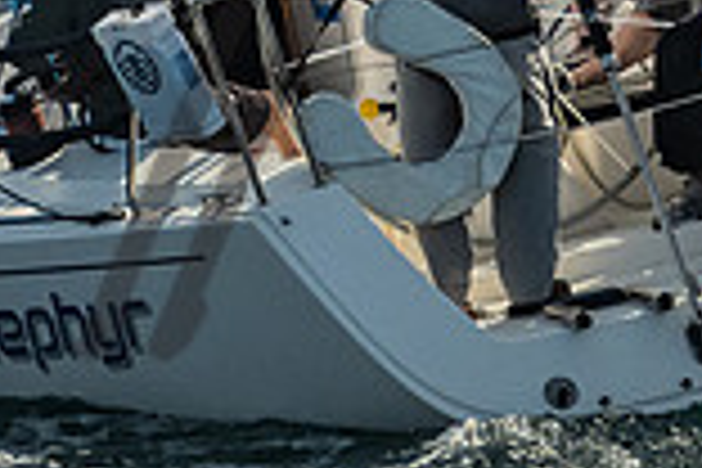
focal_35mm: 1381
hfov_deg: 1.5
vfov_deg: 1.0
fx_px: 26927
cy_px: -532
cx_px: 14
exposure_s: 1/1600
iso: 320
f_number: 6.3
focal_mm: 200
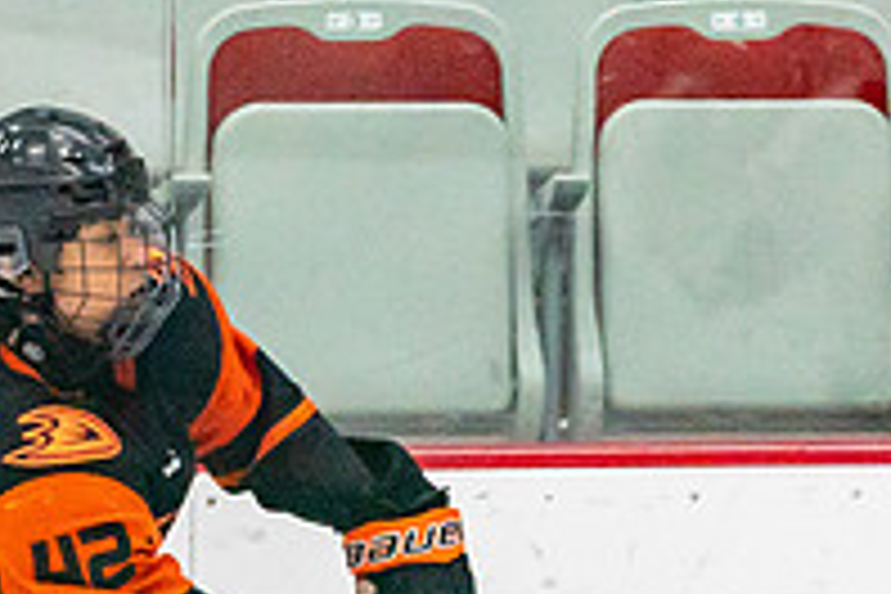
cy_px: 1141
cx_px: -10
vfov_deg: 1.3
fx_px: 26010
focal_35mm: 1051
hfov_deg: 2.0
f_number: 2.8
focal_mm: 200
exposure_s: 1/1250
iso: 3200
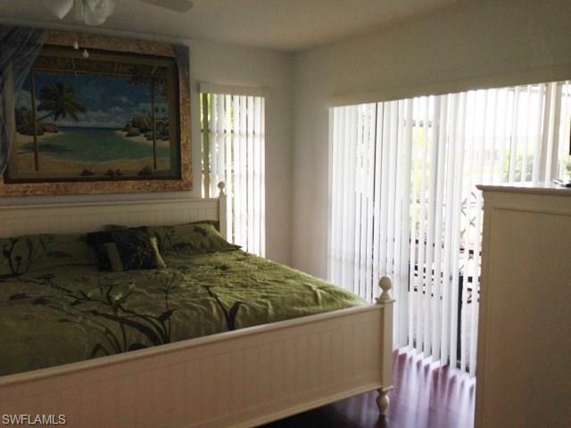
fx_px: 544
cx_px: 286
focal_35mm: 33
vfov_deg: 42.9
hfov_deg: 55.4
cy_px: 214
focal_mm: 4.12
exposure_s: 1/33
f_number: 2.4
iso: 50
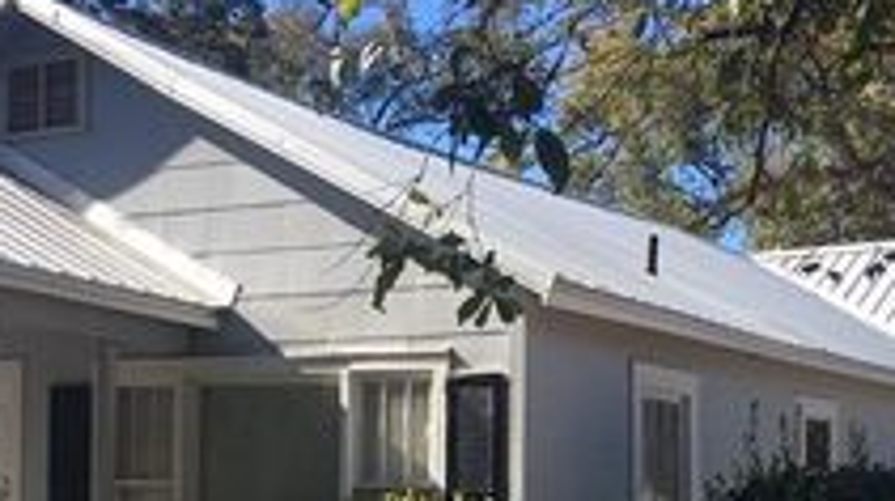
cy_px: 554
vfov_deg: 15.6
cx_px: 496
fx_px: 1777
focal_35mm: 75
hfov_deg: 28.2
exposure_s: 1/699
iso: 25
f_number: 2.2
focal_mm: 4.15
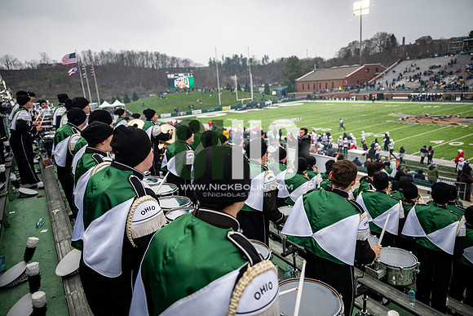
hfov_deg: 73.7
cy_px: 158
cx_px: 236
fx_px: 315
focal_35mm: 24
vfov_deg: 53.2
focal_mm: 24
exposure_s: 1/500
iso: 160
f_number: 2.8
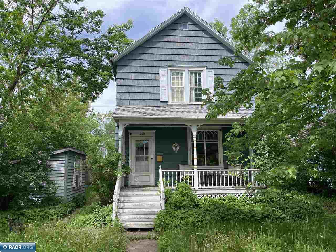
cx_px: 168
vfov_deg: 53.1
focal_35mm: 26
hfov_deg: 67.3
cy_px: 126
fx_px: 252
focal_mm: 5.1
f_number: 1.6
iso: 32
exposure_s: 1/1618
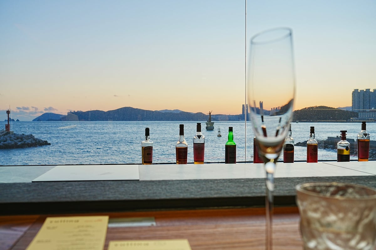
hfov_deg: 52.8
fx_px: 379
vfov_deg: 36.6
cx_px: 188
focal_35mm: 36
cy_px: 125
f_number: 5
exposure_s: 1/60
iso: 100
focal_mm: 24.2
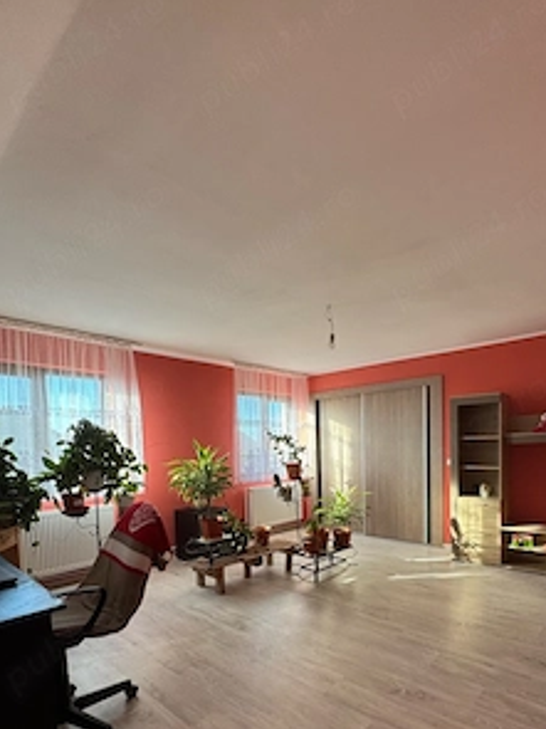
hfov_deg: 68.0
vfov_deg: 82.6
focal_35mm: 19
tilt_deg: -2.7
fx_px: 400
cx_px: 326
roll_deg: +1.5
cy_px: 467
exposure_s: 1/99
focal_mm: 2.22
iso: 80
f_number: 2.2
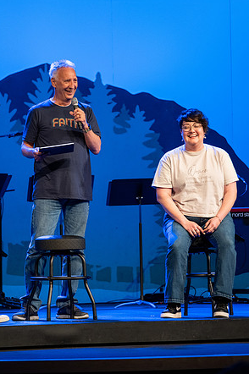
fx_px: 2224
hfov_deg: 6.4
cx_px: 124
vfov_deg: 9.6
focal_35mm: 214
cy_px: 186
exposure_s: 1/210
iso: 1250
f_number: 2.8
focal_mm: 140
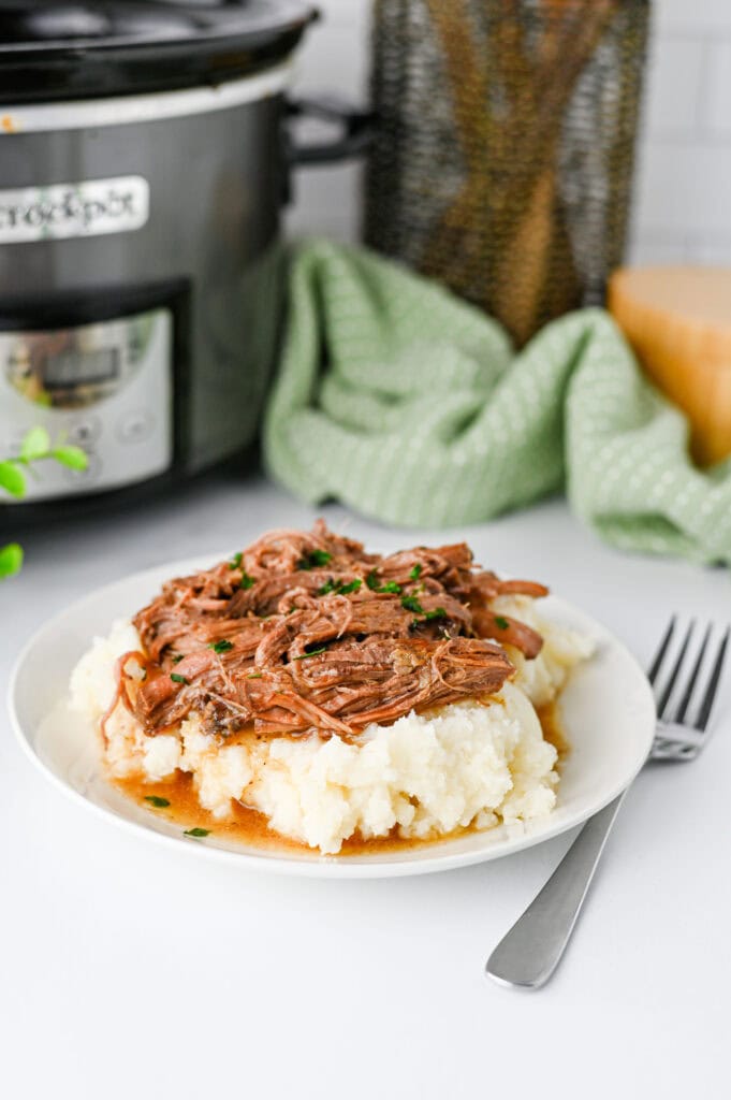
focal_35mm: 50
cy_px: 550
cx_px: 366
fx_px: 1525
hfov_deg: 26.9
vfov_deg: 39.6
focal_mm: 50
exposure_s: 1/125
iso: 250
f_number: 4
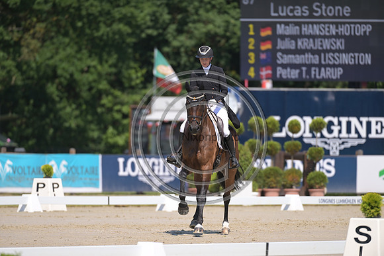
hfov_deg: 5.2
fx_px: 4267
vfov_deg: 3.4
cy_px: 128
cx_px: 192
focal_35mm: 400
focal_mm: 400
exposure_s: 1/1250
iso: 250
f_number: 5
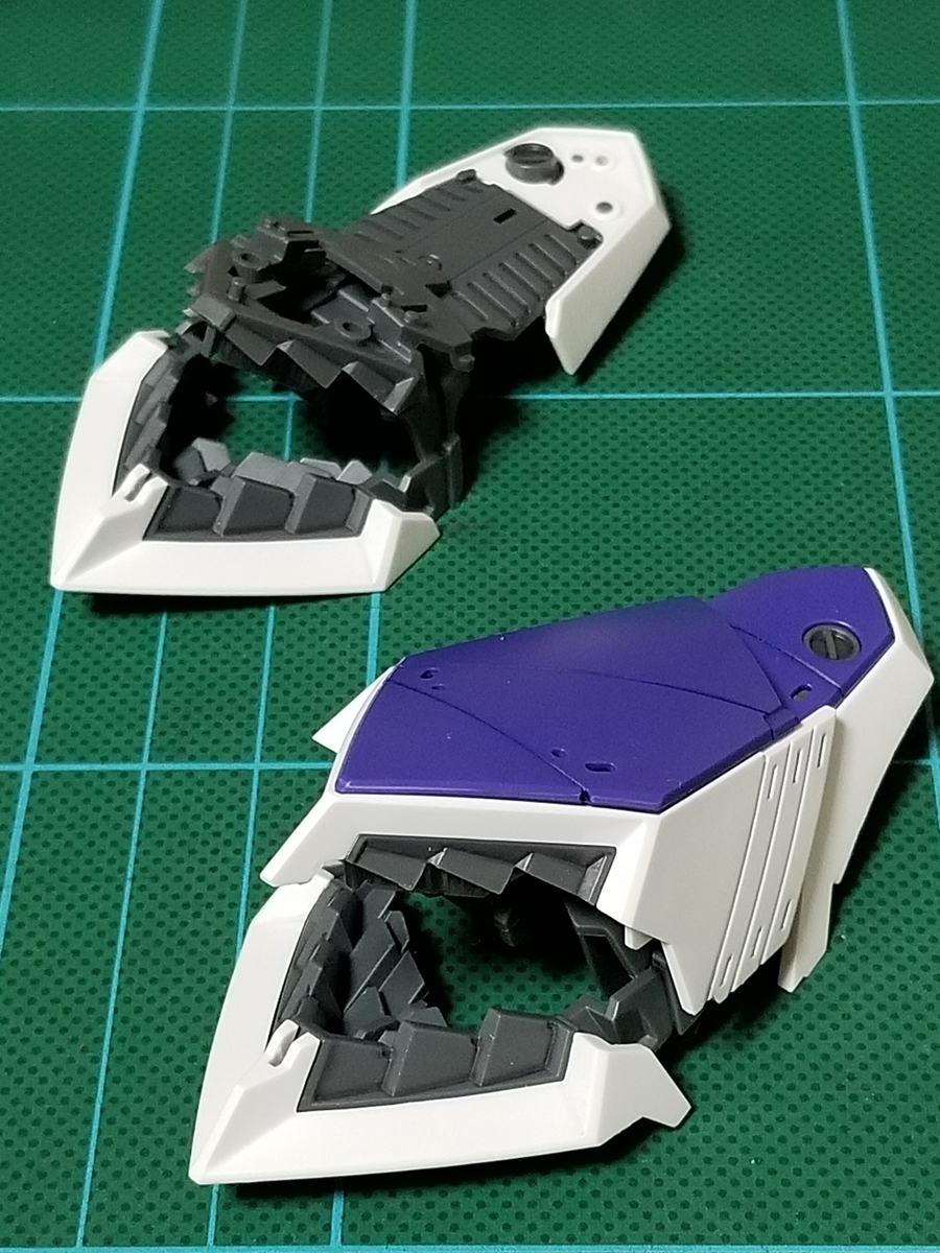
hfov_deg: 53.1
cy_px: 626
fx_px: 941
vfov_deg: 67.3
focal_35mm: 26
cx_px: 470
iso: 250
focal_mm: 4.25
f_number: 1.7
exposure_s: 1/30
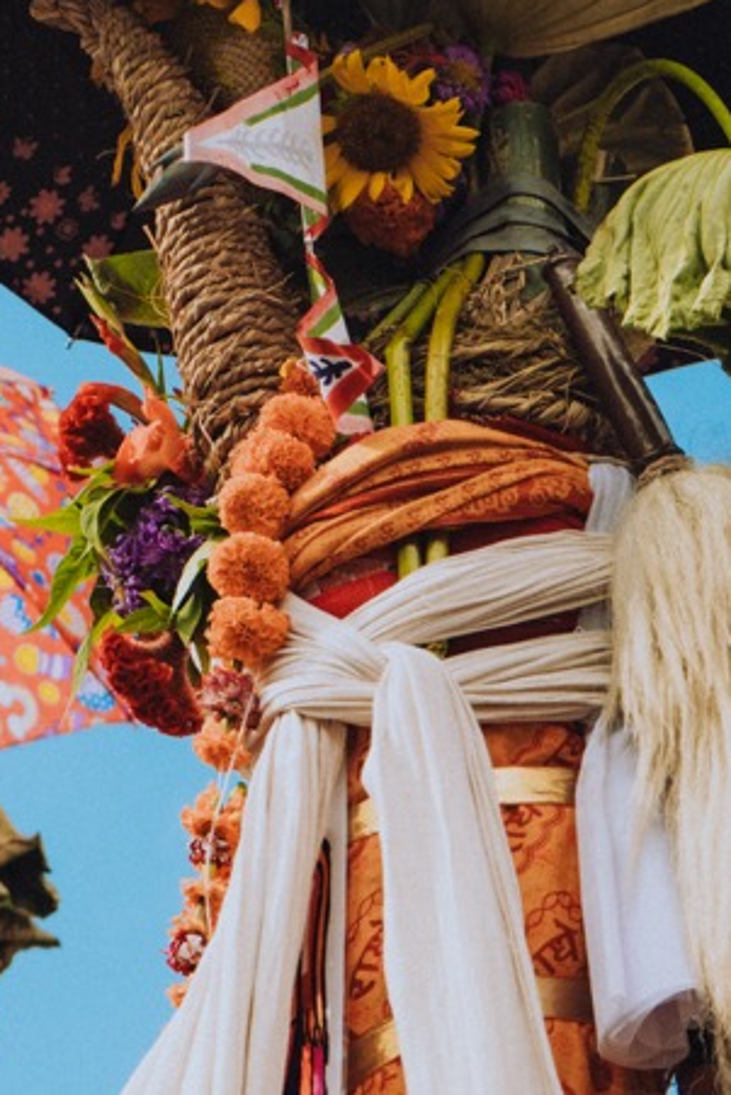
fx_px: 4230
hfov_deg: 9.9
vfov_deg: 14.7
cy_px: 250
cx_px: 359
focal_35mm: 139
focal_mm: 49
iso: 1250
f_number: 4.5
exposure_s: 1/1000
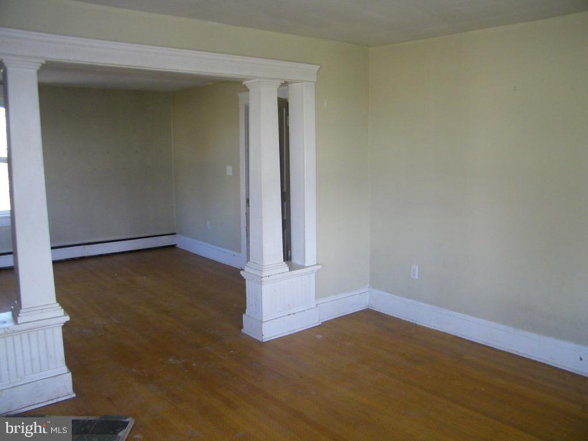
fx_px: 476
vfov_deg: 49.7
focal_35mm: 28
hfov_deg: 63.4
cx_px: 294
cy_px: 220
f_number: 3.5
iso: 200
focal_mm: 5
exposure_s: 1/30
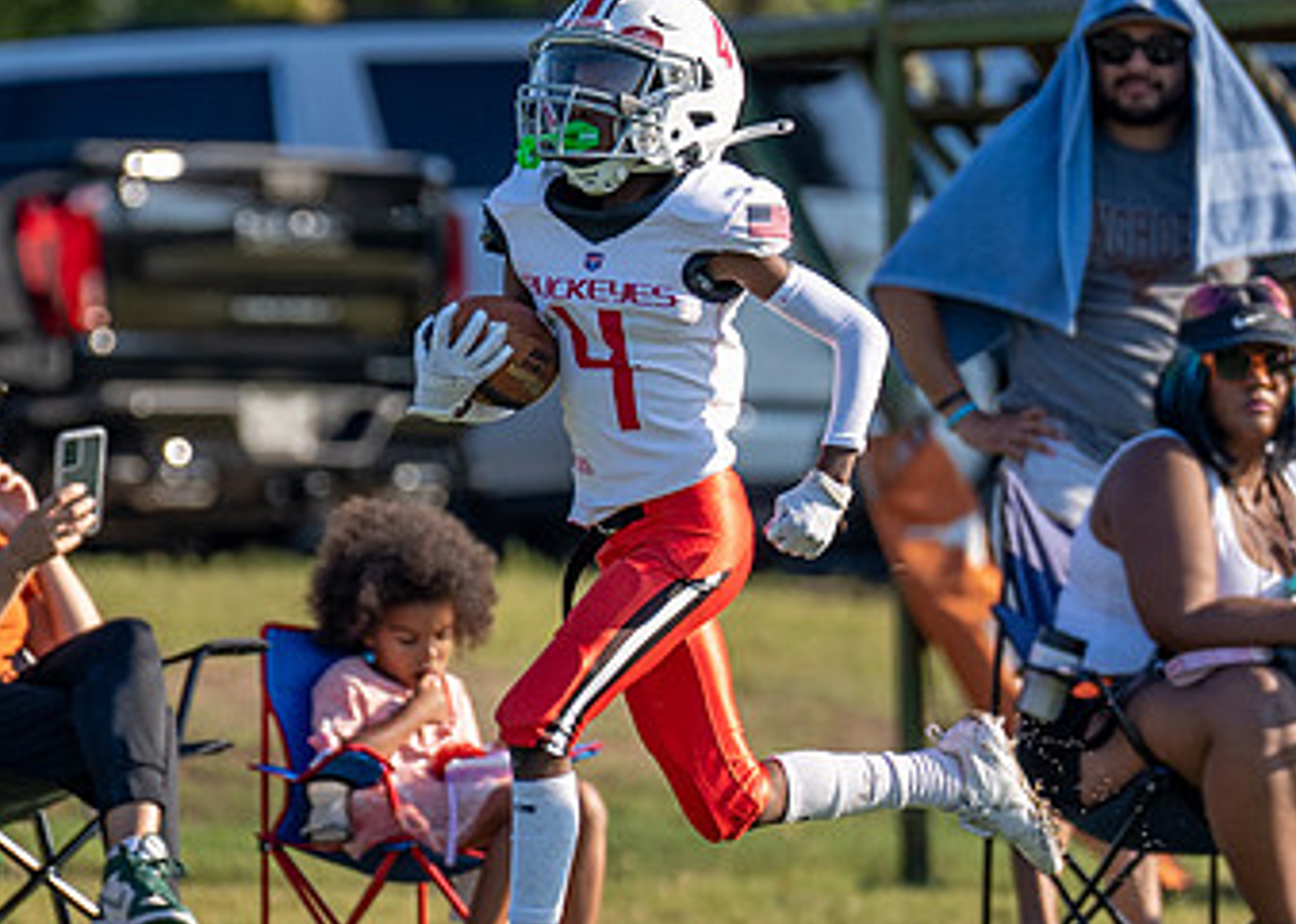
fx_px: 28178
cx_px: 378
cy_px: 425
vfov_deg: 1.9
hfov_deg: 2.6
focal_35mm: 766
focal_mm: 200
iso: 100
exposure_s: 1/1250
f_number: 2.8
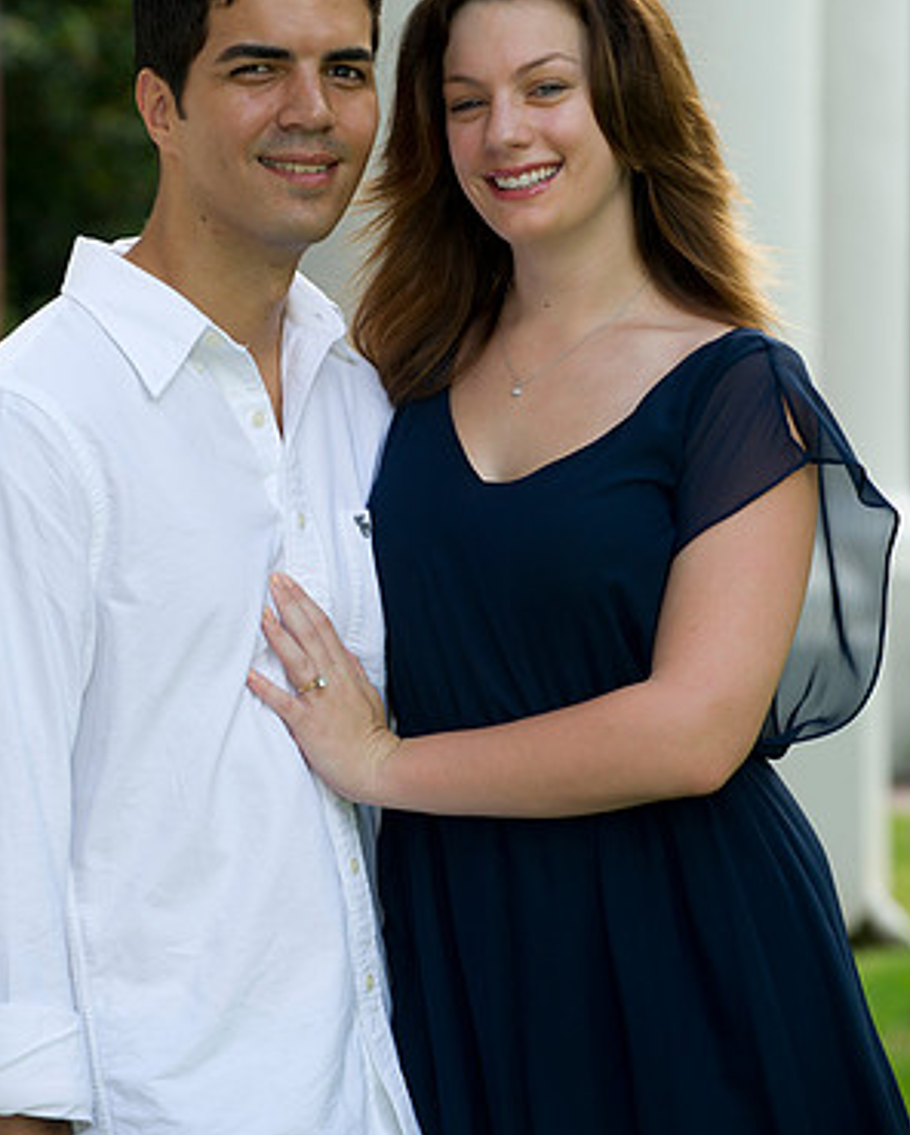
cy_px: 492
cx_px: 453
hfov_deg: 8.7
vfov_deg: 10.9
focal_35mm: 177
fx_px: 5949
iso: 250
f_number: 5
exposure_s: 1/160
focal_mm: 155
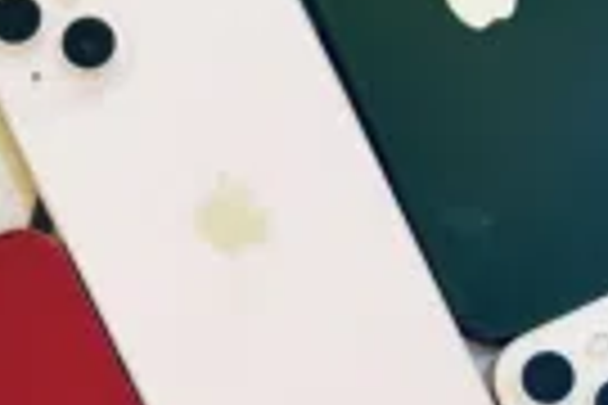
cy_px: 567
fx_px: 1250
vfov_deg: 17.0
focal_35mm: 74
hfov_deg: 27.2
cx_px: 383
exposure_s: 1/50
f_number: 1.78
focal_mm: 6.76
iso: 320
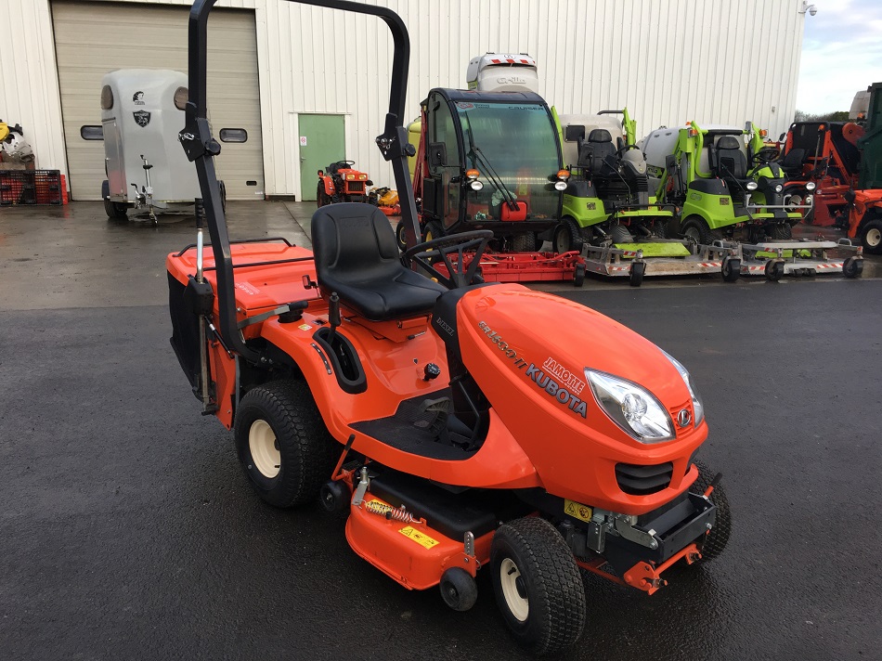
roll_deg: +0.8
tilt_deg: -11.7
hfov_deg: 61.7
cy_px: 330
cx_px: 441
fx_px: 739
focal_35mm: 29
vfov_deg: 48.2
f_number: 2.2
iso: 40
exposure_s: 1/100
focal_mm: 4.15
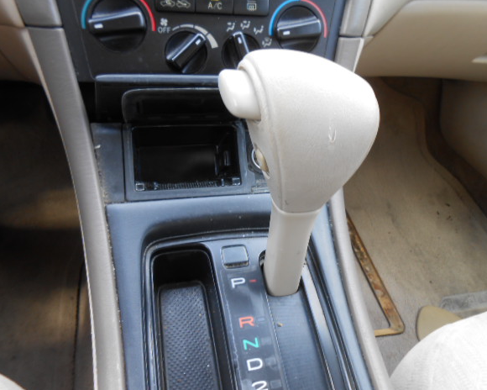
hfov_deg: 62.2
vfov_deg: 51.5
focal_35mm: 28
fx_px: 404
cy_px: 192
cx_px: 254
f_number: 3.5
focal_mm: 4.6
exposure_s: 1/30
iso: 125
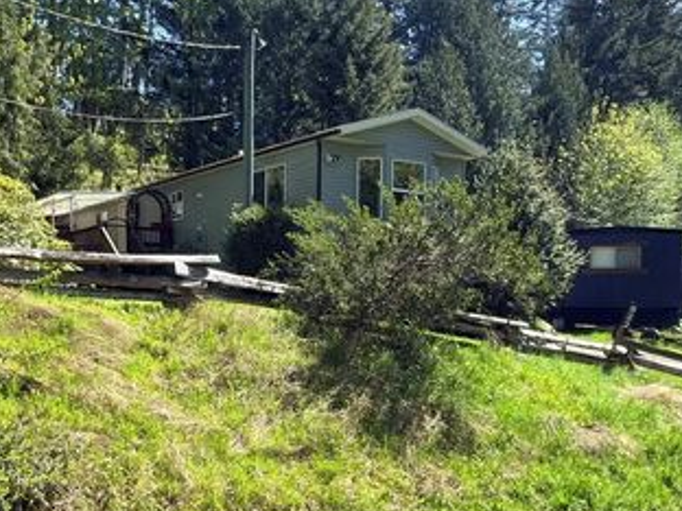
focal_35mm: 41
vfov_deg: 34.9
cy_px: 330
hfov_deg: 44.8
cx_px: 208
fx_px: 808
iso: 16
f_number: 2.2
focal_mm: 2.22
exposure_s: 1/236
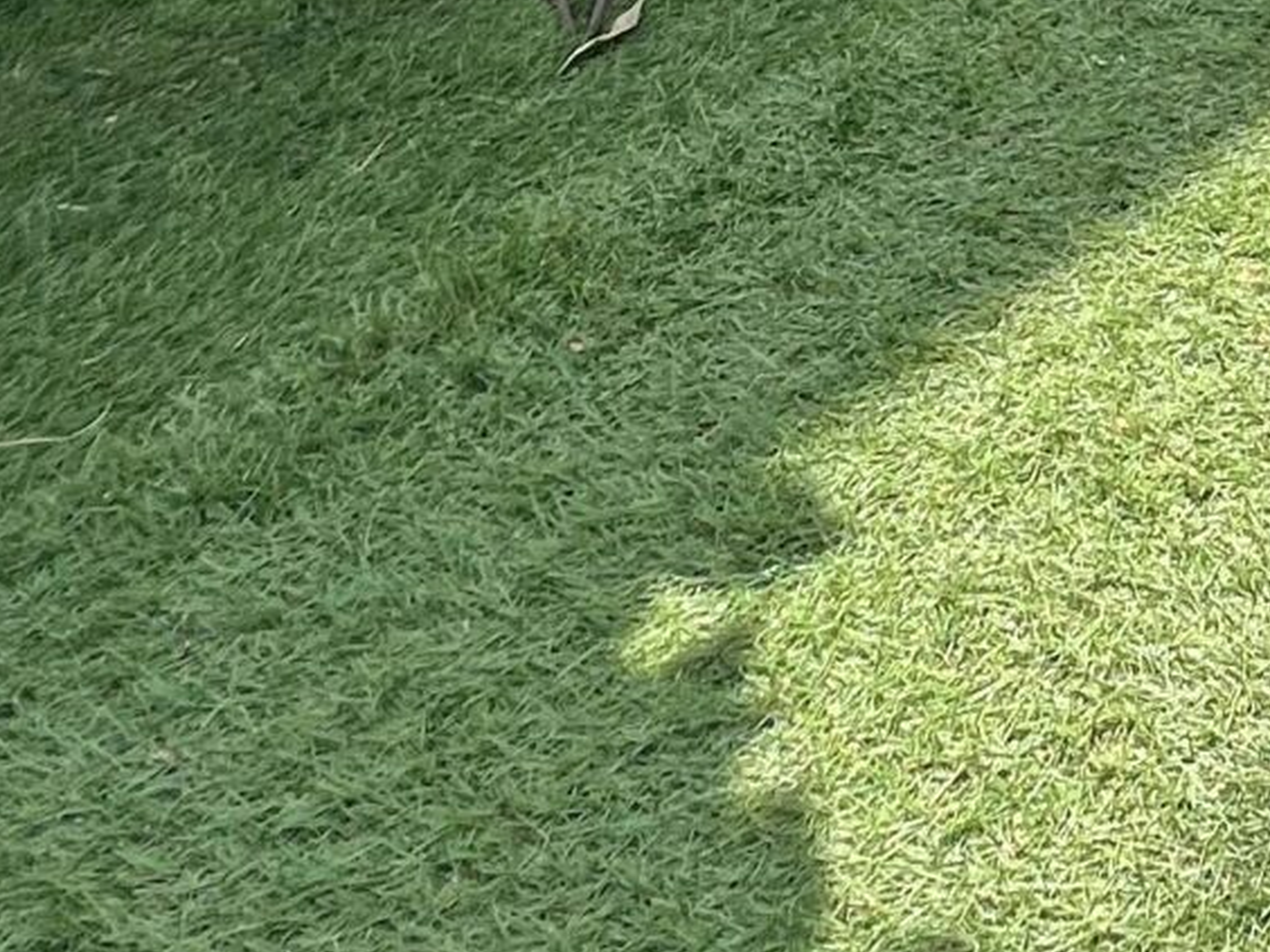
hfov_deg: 27.5
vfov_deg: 19.1
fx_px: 2165
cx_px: 1630
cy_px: -740
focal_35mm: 59
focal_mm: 1.57
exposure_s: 1/428
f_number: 1.8
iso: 32
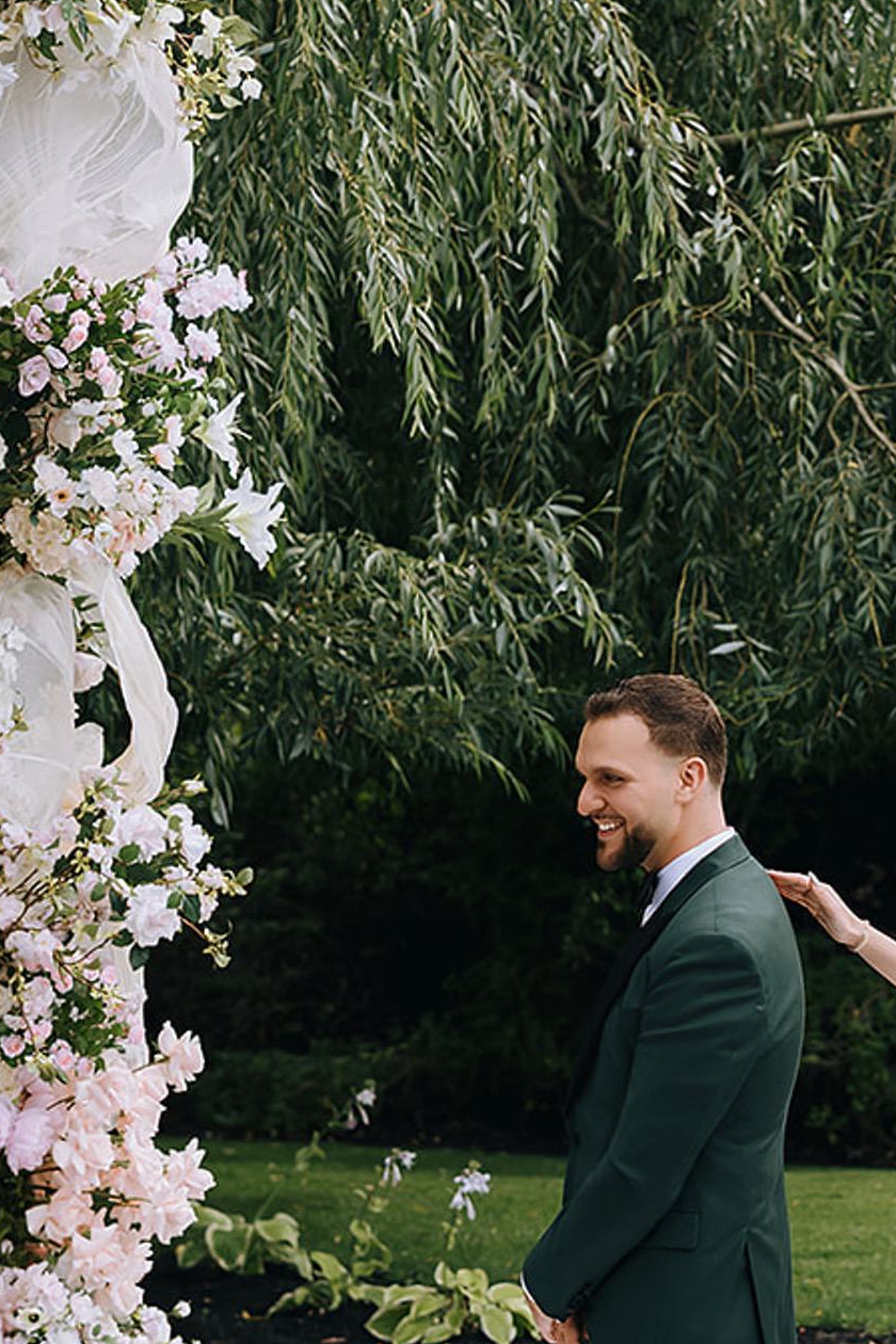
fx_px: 4442
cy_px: 647
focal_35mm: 119
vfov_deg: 17.2
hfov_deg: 11.4
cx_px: 885
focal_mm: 50
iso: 320
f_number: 3.2
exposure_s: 1/1250
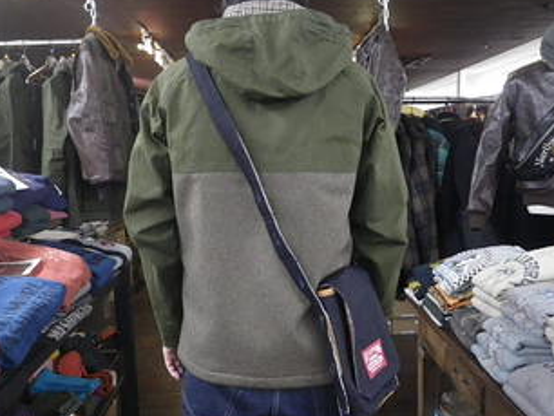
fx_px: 513
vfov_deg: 44.2
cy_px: 211
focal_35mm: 32
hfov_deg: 56.8
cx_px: 281
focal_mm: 5
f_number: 3.5
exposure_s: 1/25
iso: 800
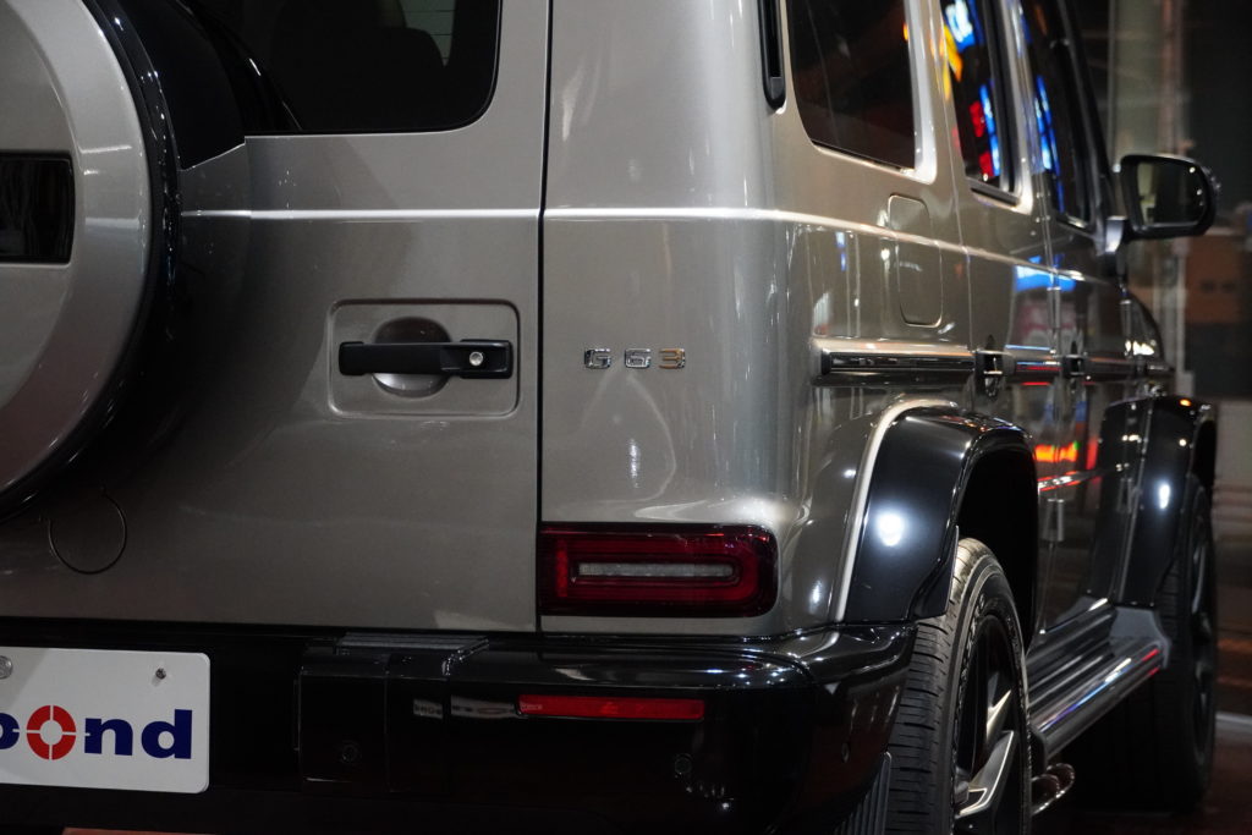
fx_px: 2922
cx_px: 626
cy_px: 418
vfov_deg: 16.3
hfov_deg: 24.2
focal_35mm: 84
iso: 6400
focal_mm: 56
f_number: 5.6
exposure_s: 1/80
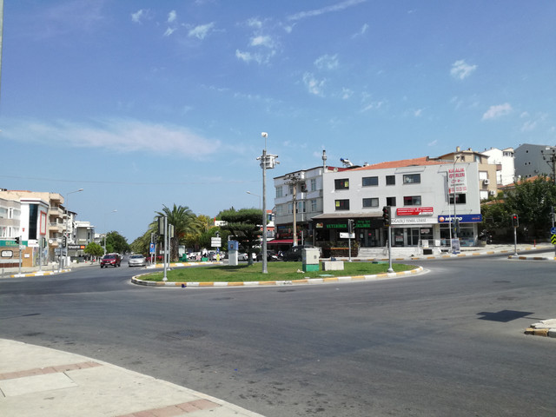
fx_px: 434
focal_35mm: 27
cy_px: 208
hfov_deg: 65.3
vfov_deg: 51.4
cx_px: 278
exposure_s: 1/1418
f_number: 2
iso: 50
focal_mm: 3.79
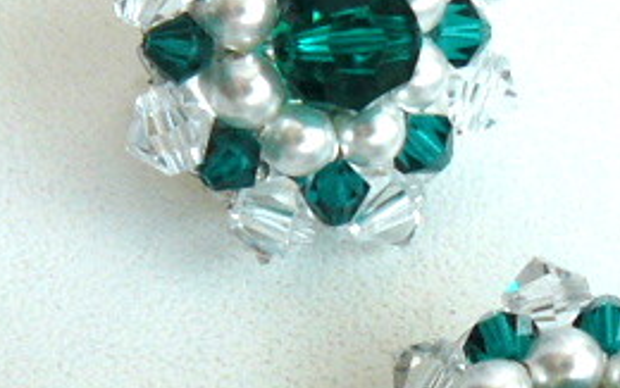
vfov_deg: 9.0
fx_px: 2469
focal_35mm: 146
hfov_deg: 14.3
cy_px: 331
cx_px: 372
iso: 100
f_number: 4
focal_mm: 6.2
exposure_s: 1/100
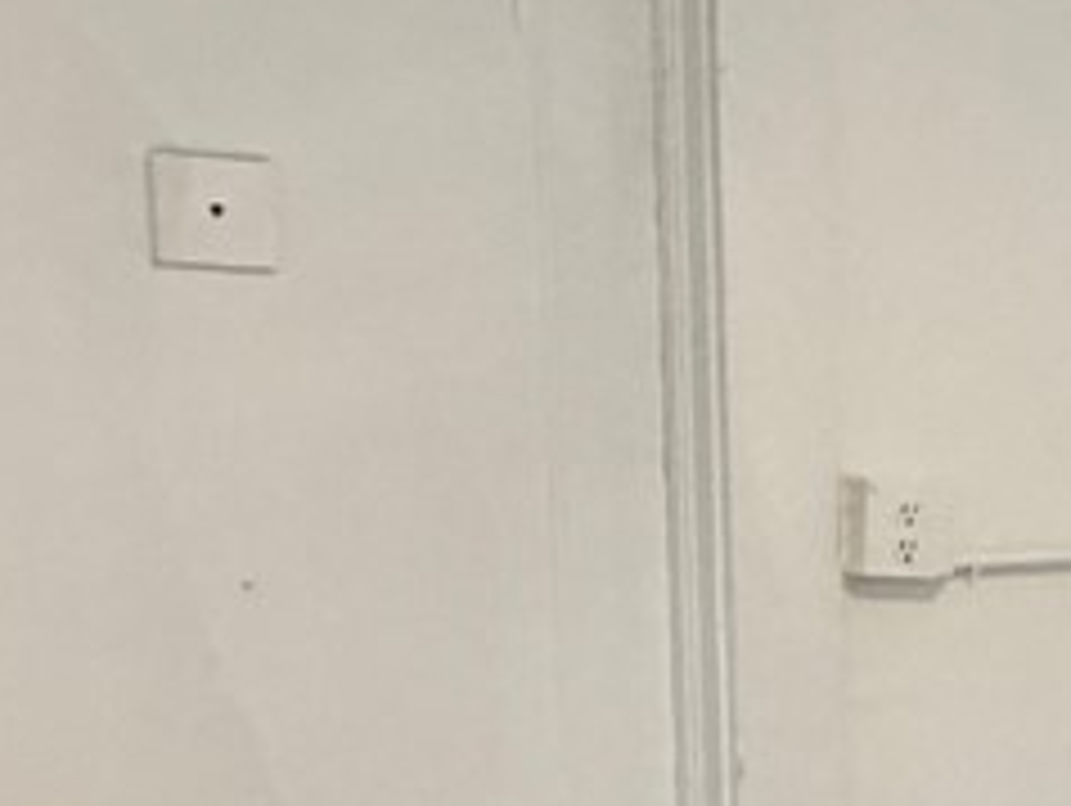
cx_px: 2106
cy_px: 860
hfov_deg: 16.3
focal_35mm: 94
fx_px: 2911
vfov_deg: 15.4
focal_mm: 2.22
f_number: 2.2
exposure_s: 1/120
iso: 320
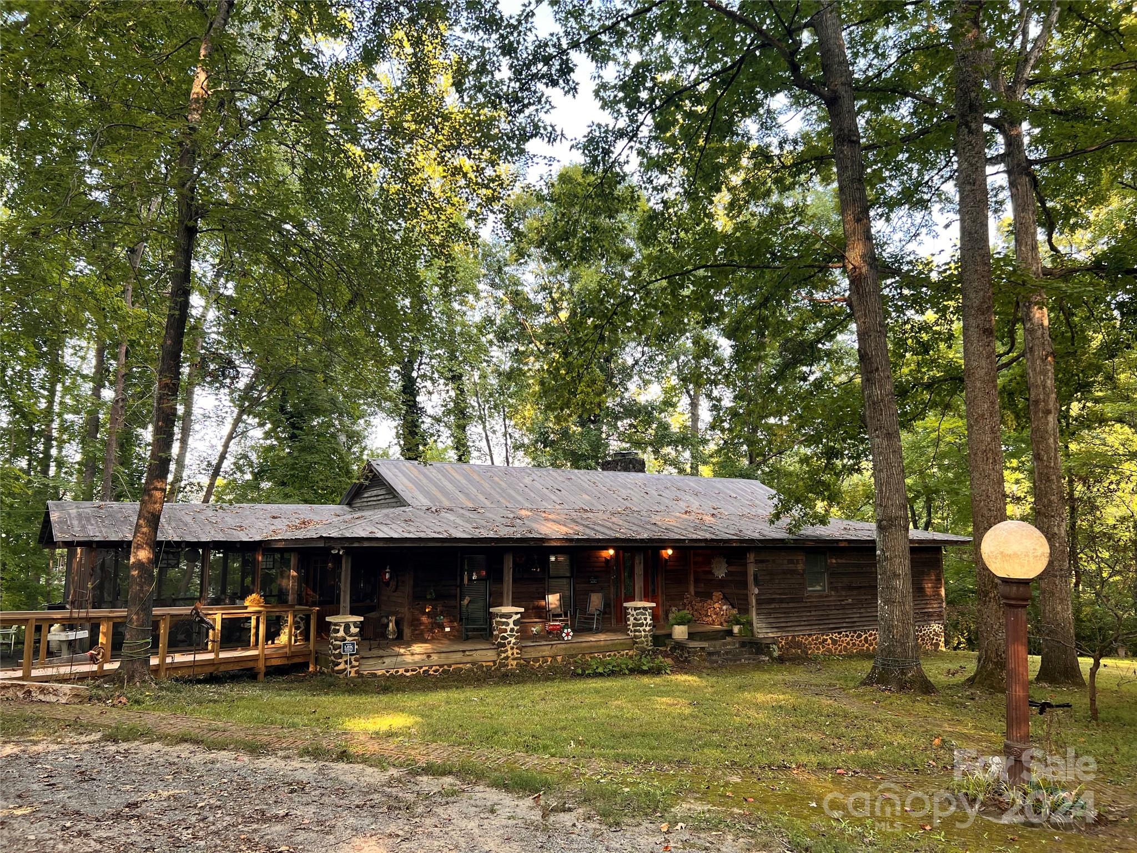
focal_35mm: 26
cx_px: 568
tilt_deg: +7.3
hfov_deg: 67.3
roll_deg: +0.7
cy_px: 426
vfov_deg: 53.1
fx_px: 854
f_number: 1.5
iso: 64
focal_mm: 5.7
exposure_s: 1/121
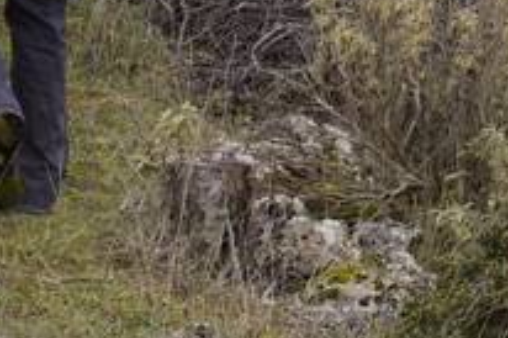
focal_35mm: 233
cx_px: -330
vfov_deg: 5.9
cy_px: -93
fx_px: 3285
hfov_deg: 8.6
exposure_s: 1/80
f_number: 9
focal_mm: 40
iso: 100
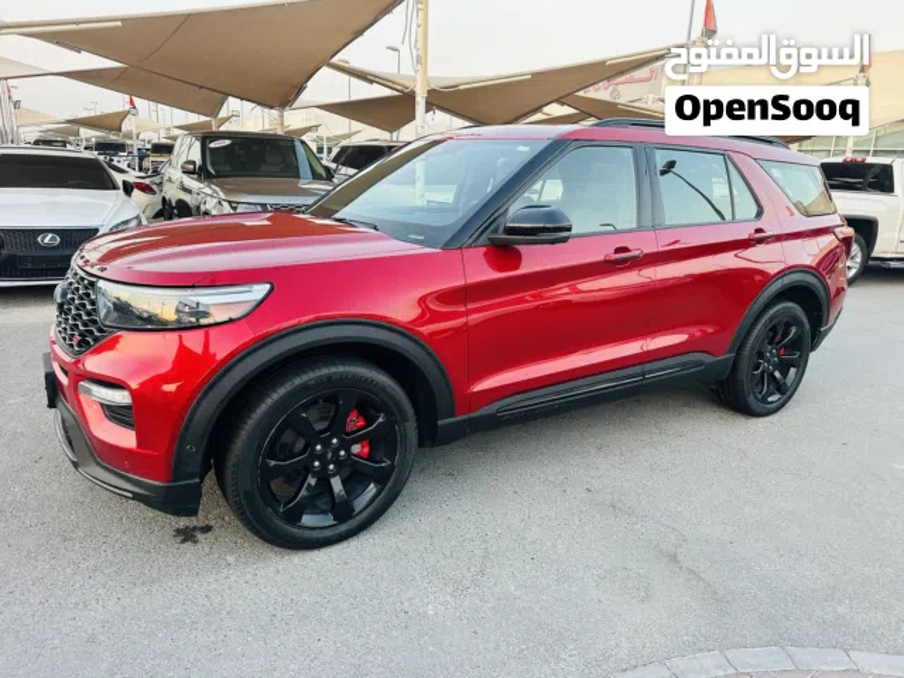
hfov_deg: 71.6
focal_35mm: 24
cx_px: 452
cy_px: 339
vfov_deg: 56.8
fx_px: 627
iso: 125
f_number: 1.78
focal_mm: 6.86
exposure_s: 1/121
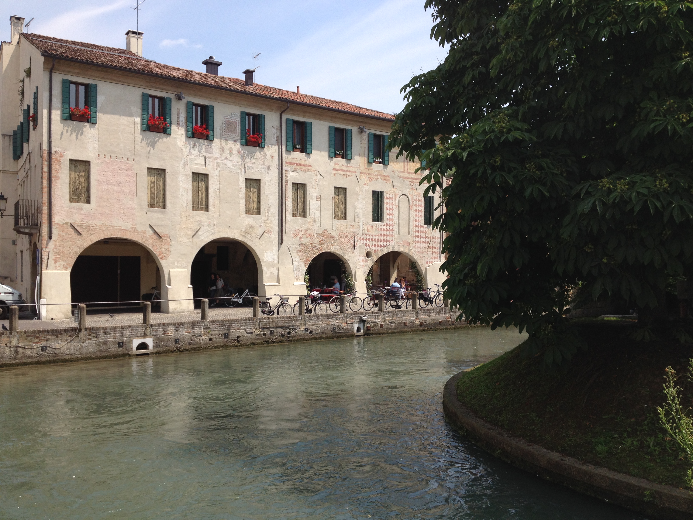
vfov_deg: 40.7
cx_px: 346
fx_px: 701
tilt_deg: -0.8
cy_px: 260
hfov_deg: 52.6
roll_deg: -0.7
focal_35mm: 35
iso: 50
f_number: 2.4
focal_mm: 4.28
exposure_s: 1/1623
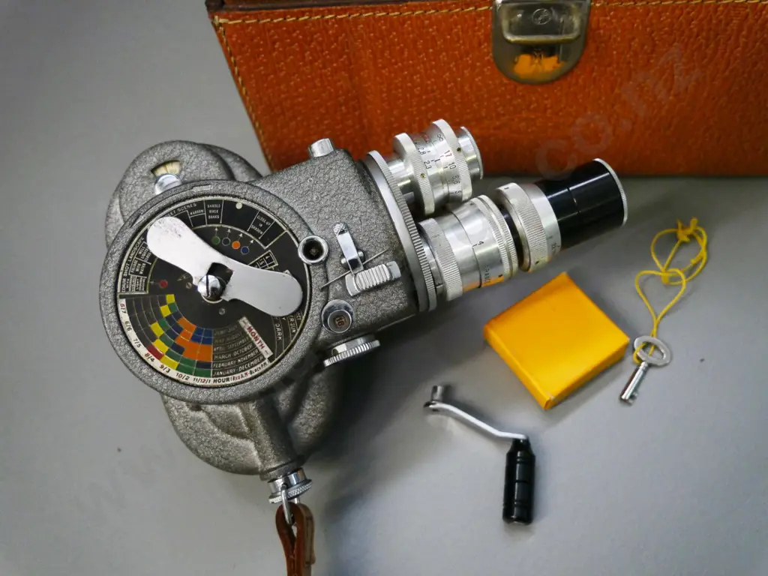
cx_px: 384
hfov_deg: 60.0
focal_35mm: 30
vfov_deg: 46.8
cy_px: 288
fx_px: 666
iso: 3200
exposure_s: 1/500
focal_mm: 15
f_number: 3.7
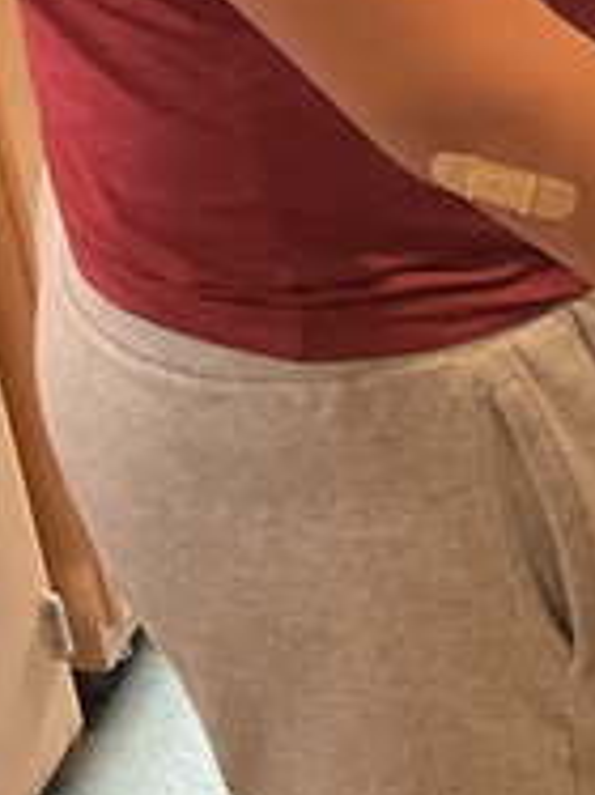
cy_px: -336
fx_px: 2845
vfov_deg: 14.9
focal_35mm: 124
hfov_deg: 11.0
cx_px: 1135
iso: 250
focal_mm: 3
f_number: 1.8
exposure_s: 1/40
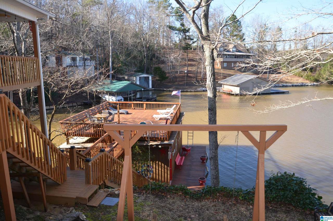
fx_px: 249
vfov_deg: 47.7
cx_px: 166
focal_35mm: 27
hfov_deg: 67.5
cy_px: 110
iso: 110
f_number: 4
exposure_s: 1/250
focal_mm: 18
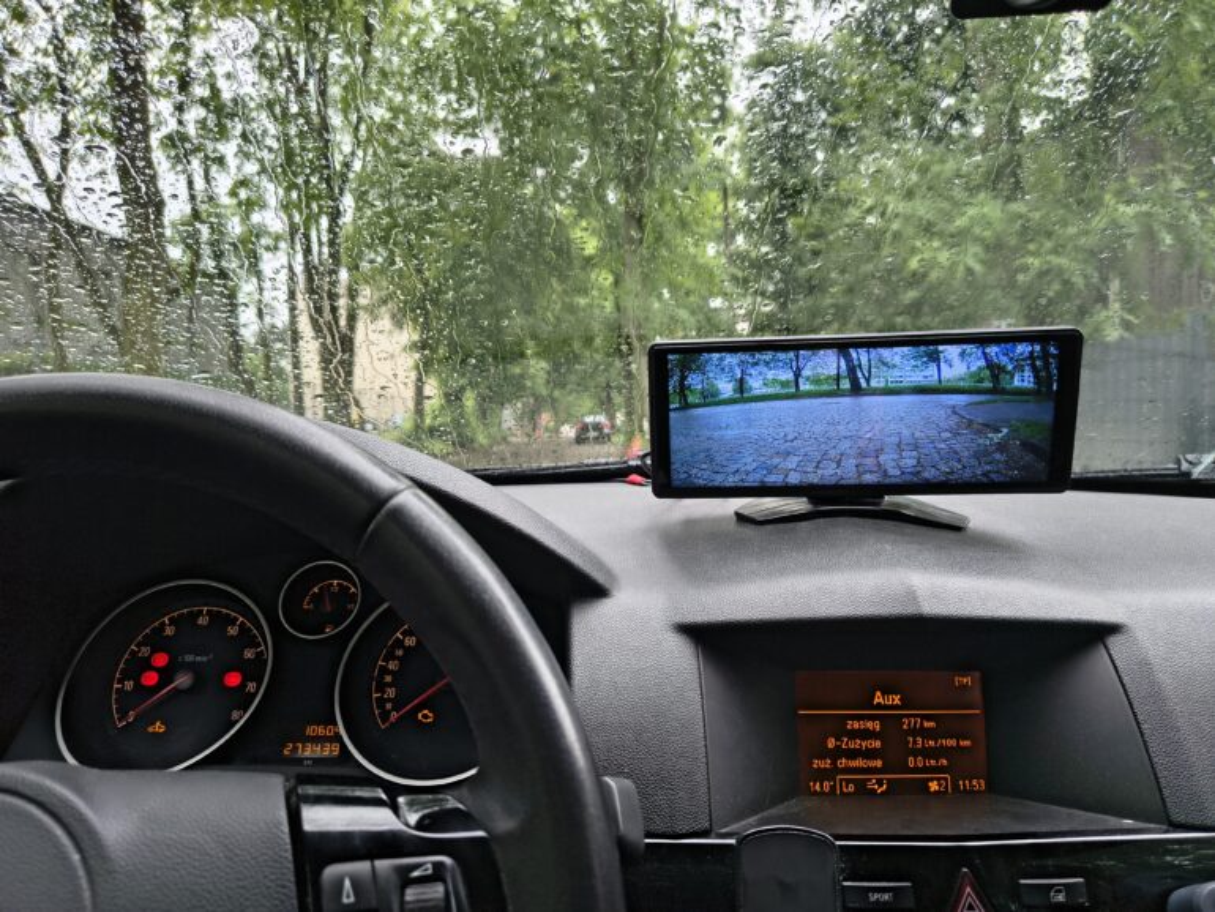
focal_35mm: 24
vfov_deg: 56.8
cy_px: 456
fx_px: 843
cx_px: 608
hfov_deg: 71.6
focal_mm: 5.56
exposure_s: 1/138
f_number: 1.8
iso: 100
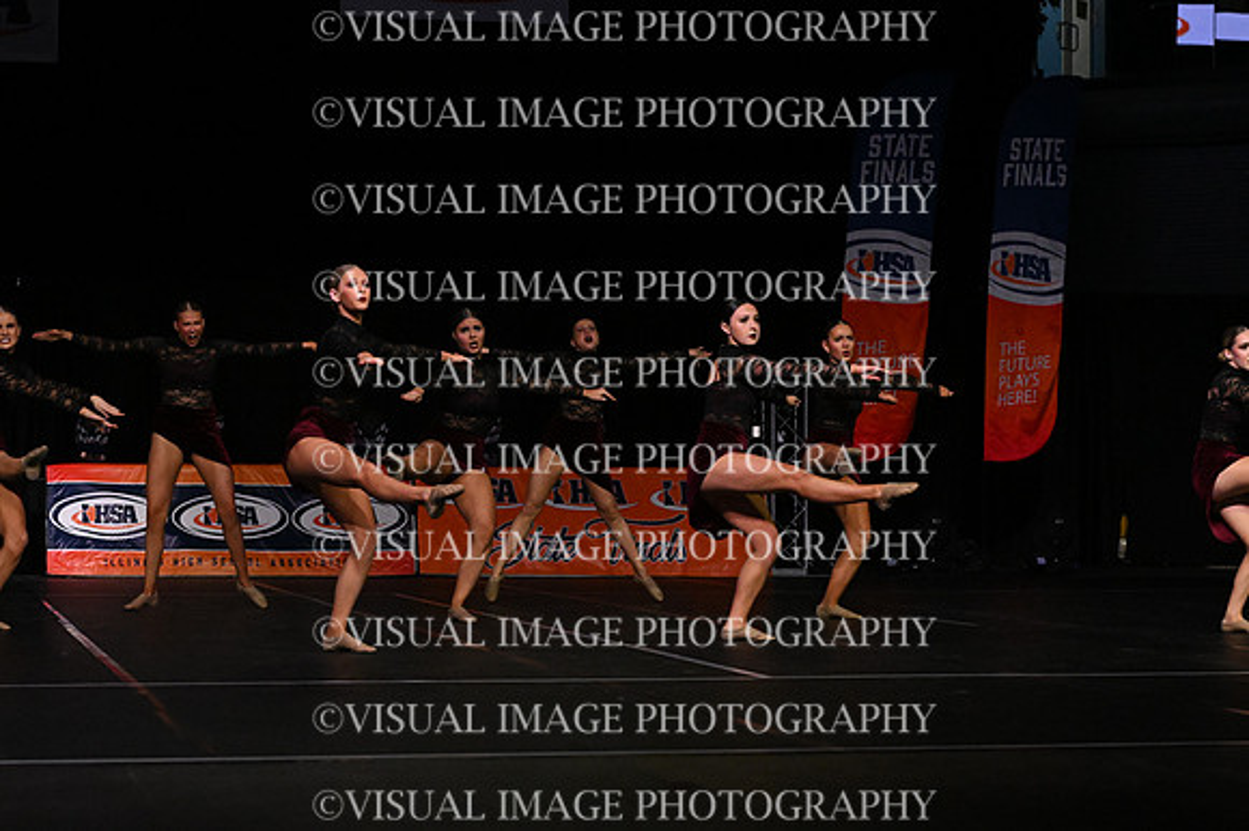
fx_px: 3121
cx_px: 624
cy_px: 416
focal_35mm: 90
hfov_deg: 22.6
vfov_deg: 15.2
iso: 6400
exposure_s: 1/1000
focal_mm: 60
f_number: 4
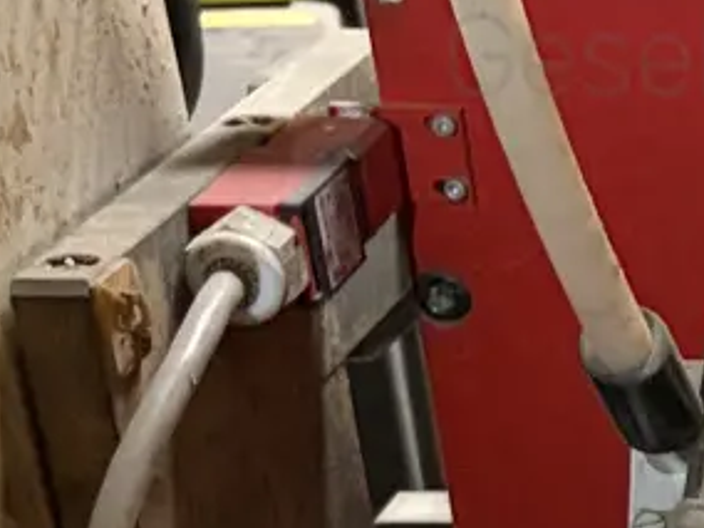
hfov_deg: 9.6
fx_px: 3579
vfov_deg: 7.9
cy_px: 1158
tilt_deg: -29.8
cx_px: 1847
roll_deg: -1.3
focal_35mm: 176
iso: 500
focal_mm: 5.96
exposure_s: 1/25
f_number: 1.6
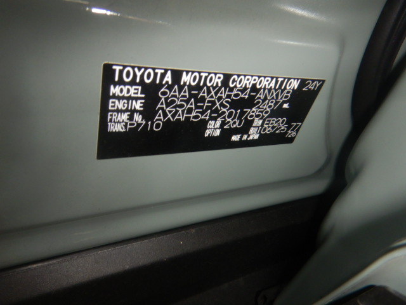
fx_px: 281
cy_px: 152
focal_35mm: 24
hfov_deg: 71.6
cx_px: 203
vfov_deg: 56.8
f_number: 8.2
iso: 200
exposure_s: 1/30
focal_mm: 4.3
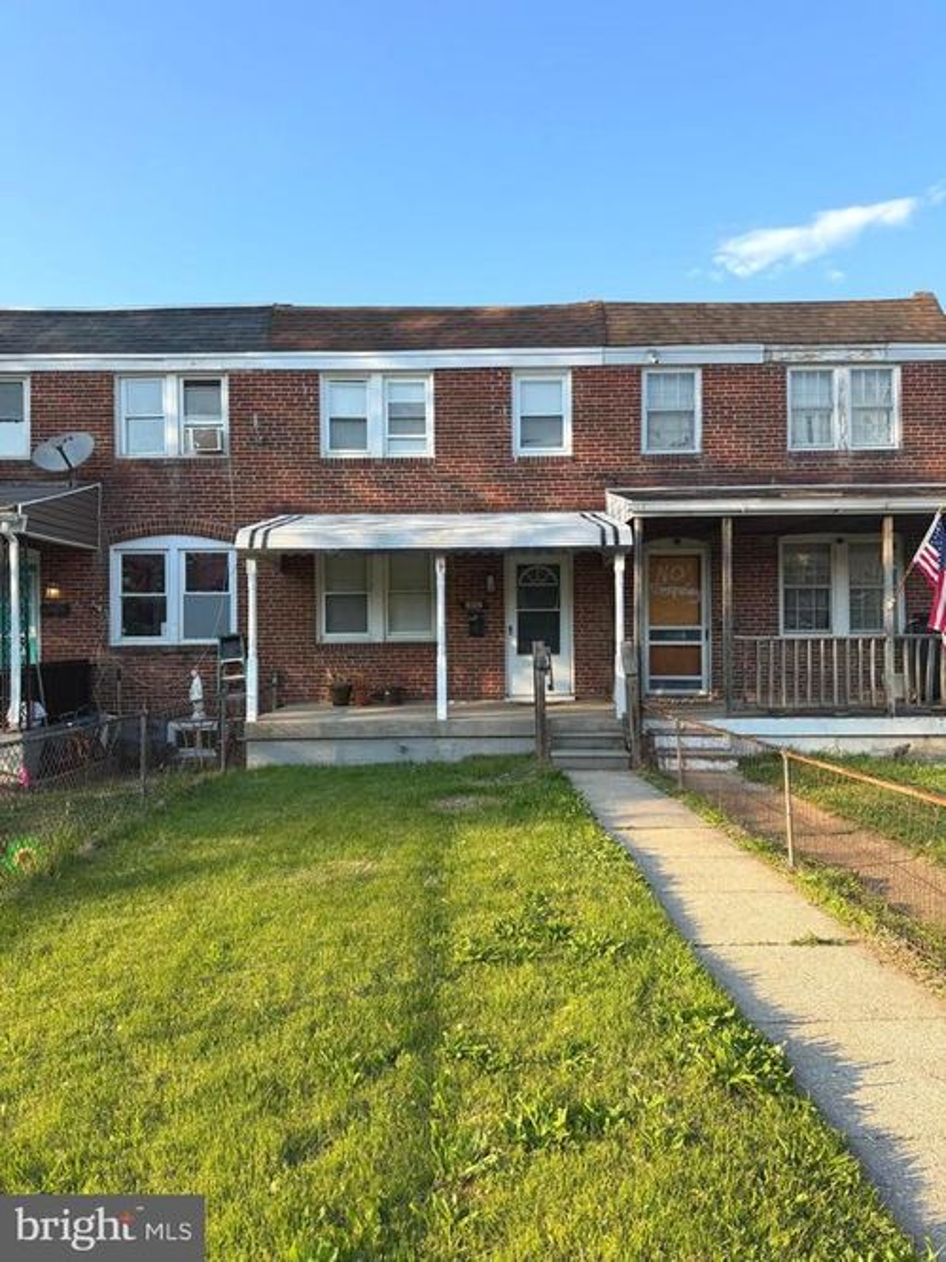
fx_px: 875
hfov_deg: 56.8
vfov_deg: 71.6
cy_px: 631
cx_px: 473
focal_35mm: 24
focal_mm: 6.76
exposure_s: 1/1553
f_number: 1.78
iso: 80
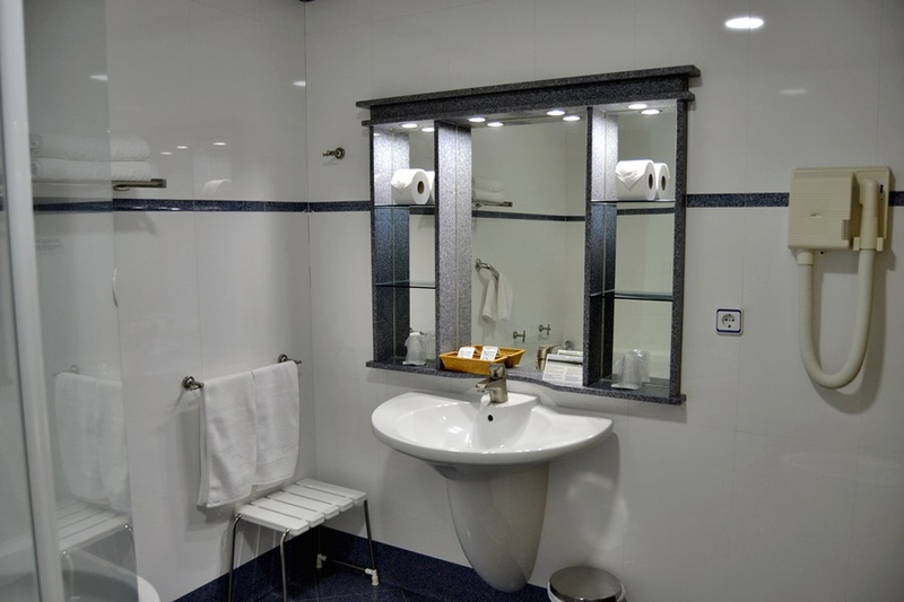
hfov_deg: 67.4
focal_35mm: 27
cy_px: 301
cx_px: 452
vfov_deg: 47.9
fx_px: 678
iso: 400
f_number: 4
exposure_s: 1/60
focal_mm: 18
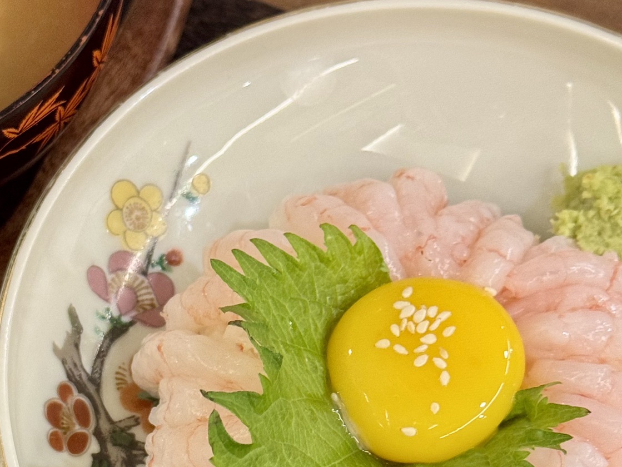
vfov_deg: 17.0
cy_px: 415
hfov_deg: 22.7
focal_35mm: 86
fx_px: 1546
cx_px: 213
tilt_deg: -64.8
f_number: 1.78
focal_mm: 6.76
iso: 250
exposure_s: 1/33
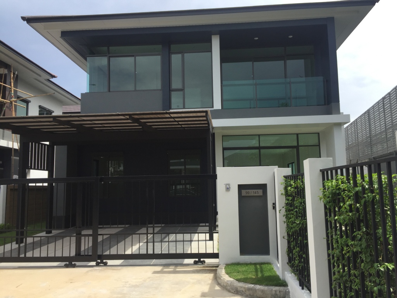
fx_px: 333
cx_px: 198
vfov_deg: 48.2
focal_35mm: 29
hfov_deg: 61.7
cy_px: 149
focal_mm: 4.15
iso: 32
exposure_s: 1/1163
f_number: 2.2
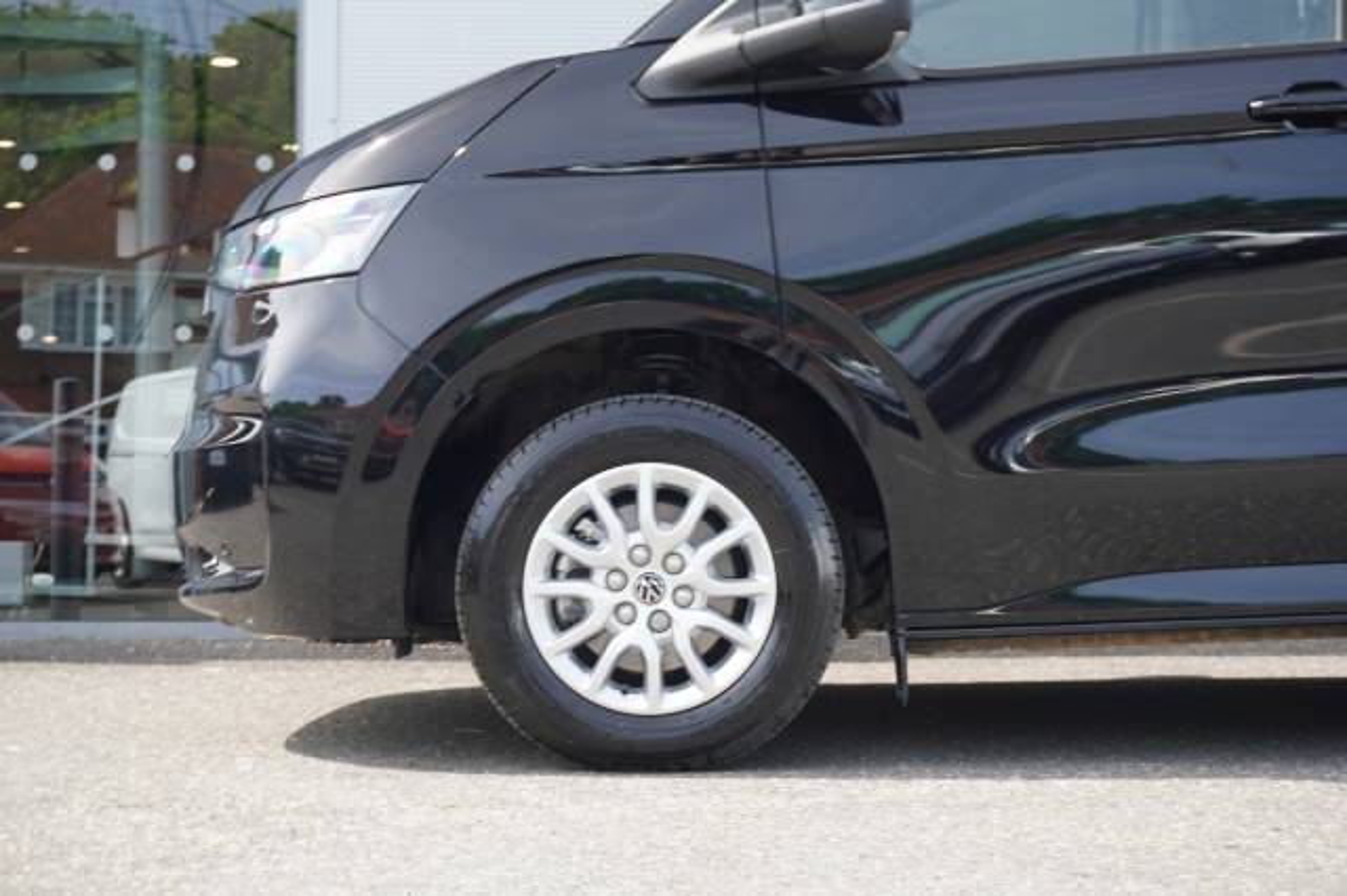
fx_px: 2132
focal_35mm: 57
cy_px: 448
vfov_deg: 23.8
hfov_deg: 35.1
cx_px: 674
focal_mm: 38
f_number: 5.6
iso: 125
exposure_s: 1/60
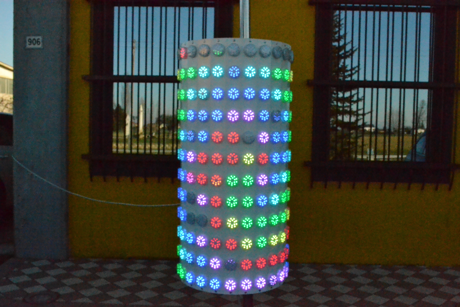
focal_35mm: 36
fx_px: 460
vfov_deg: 36.9
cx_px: 230
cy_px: 154
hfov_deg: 53.1
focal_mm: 24
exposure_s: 1/4000
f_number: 18
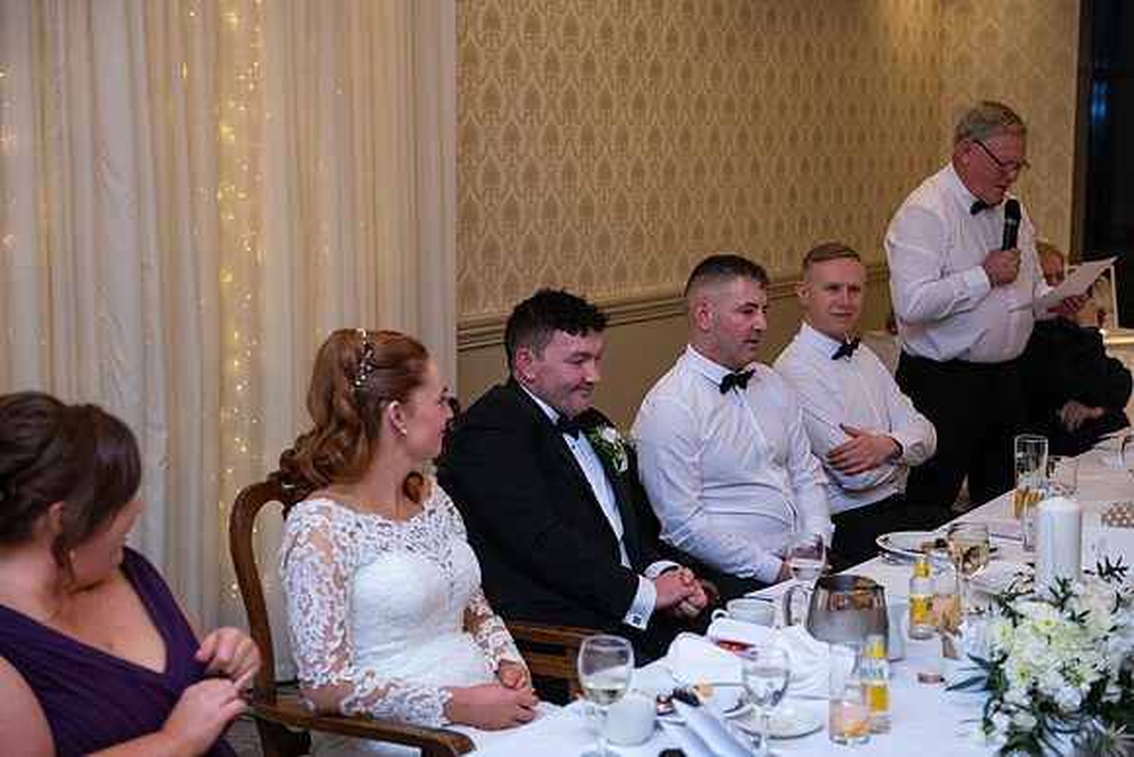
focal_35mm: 62
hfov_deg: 32.4
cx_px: 567
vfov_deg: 21.9
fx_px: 1953
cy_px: 378
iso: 1000
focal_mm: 62
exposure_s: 1/160
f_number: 3.5
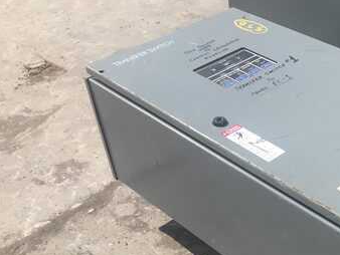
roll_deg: -2.6
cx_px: 289
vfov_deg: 26.8
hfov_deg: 34.6
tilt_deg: -41.8
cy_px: 221
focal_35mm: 53
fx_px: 521
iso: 20
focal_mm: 3.99
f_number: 1.8
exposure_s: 1/2660
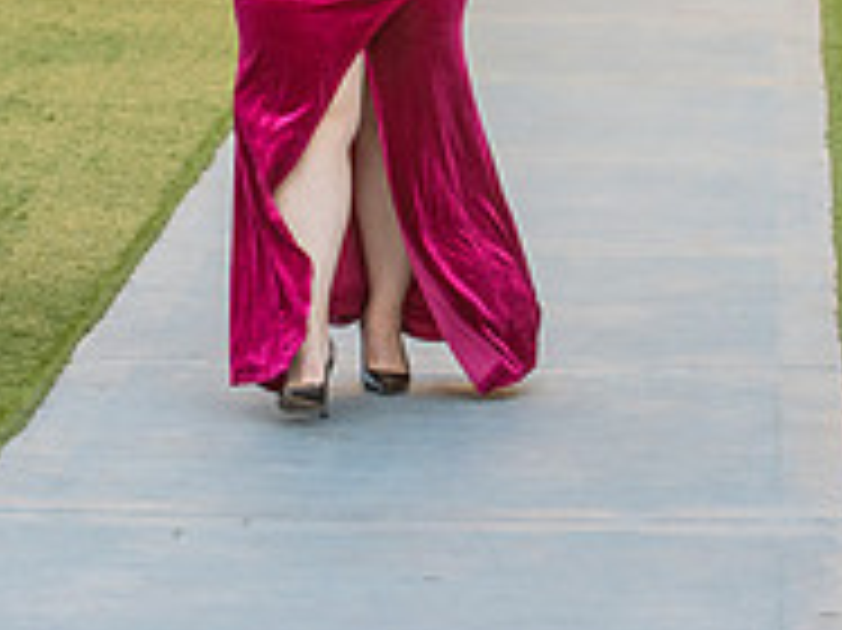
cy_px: -160
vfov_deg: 5.2
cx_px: 396
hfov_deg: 7.0
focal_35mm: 283
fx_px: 6879
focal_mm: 95
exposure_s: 1/320
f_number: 4
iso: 800
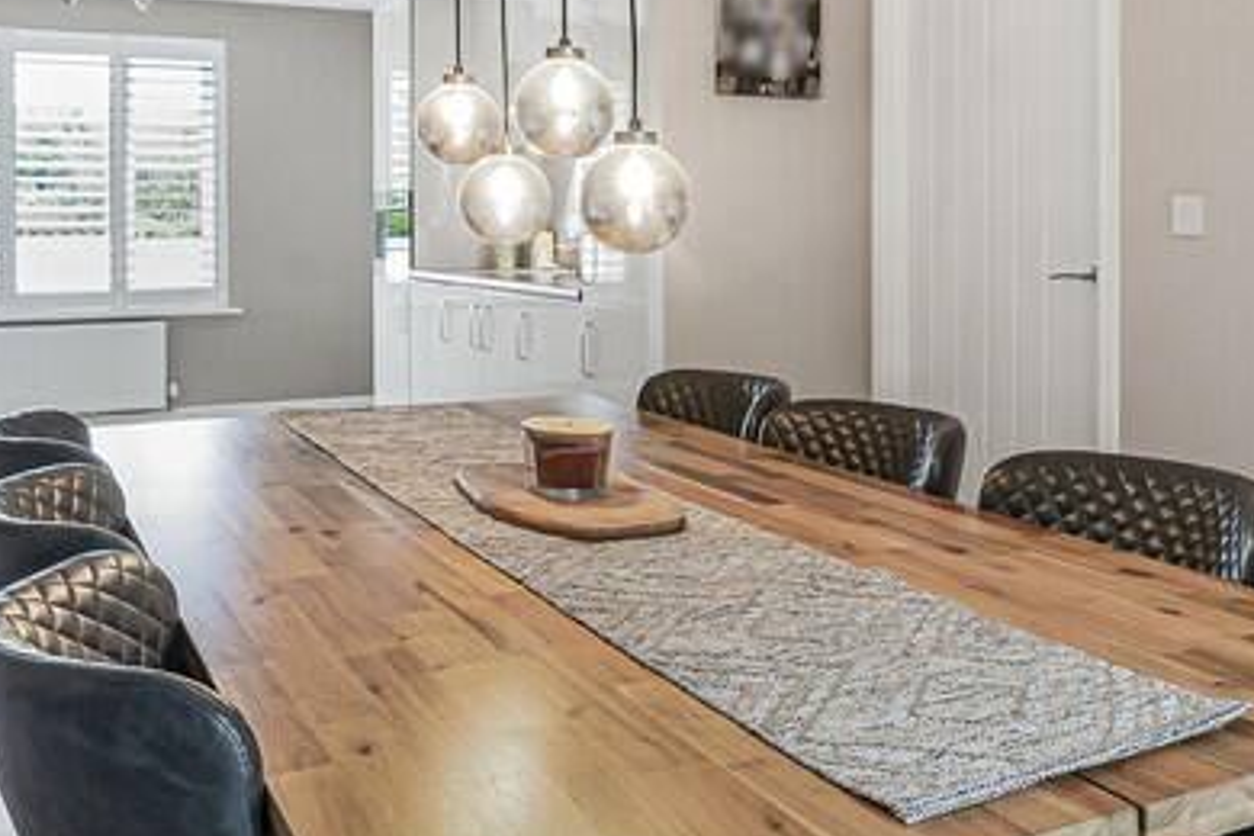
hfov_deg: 45.6
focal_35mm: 42
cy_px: 172
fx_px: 1463
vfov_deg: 31.1
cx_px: 855
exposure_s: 1/2
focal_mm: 16
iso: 160
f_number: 8
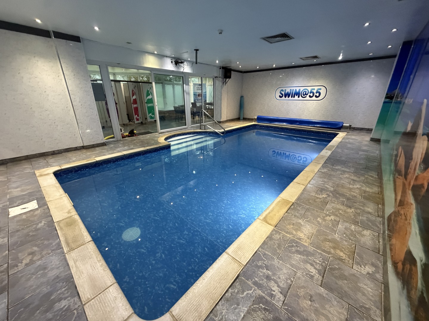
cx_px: 214
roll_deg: +0.3
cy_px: 160
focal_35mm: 14
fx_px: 174
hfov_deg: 102.1
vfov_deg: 85.7
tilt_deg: -19.9
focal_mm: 2.22
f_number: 2.2
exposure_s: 1/50
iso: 640
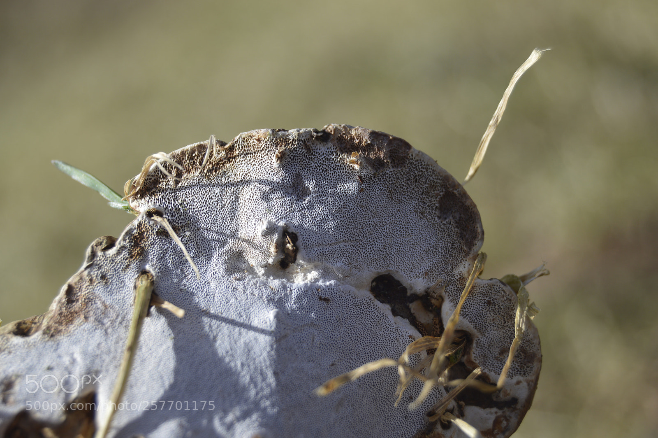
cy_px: 219
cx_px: 329
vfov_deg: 16.5
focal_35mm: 82
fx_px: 1507
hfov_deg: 24.6
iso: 100
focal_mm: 55
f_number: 7.1
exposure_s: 1/200
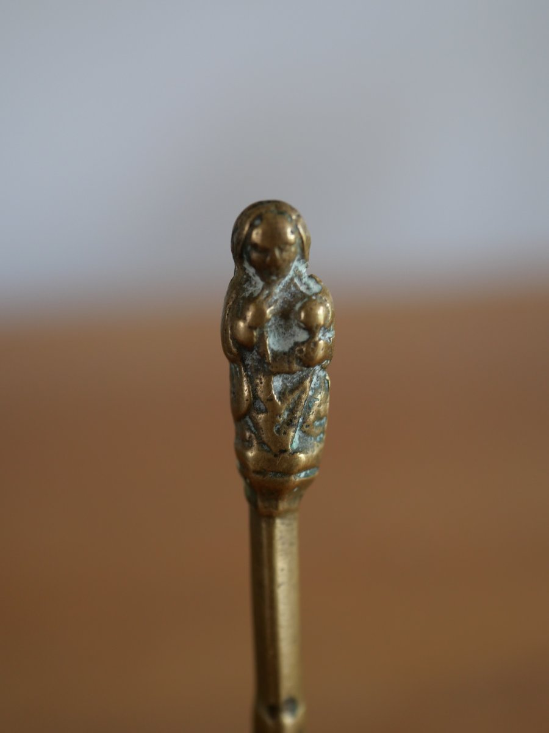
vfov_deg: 32.2
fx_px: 1269
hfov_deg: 24.4
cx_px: 274
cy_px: 366
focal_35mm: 60
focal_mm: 30
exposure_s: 1/60
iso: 400
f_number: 2.8
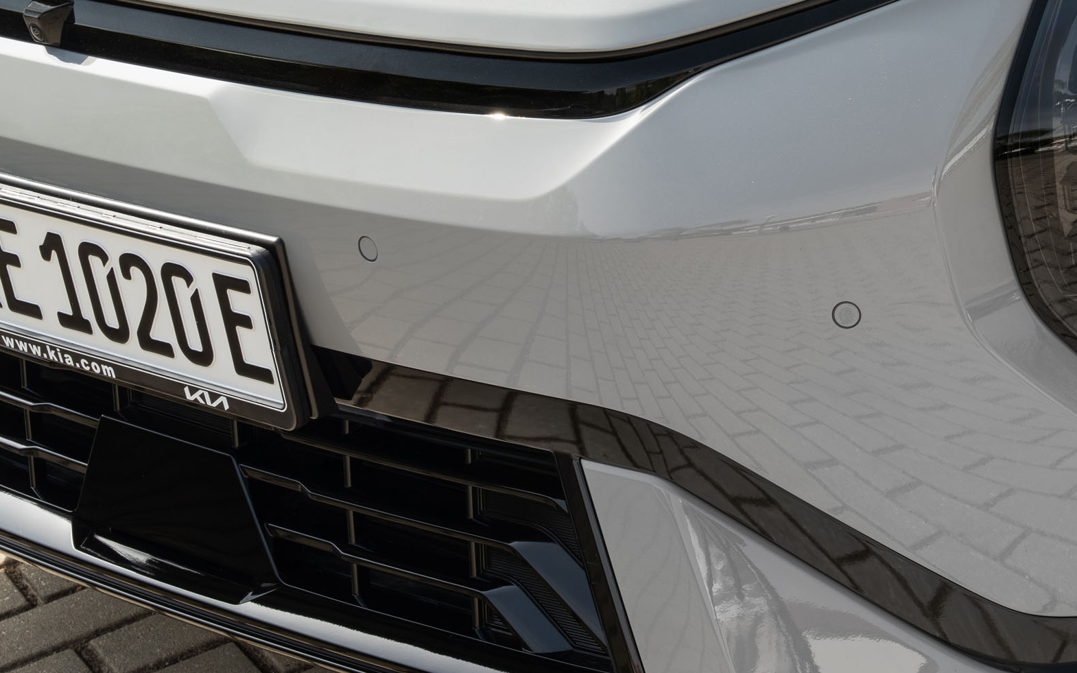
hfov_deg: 17.5
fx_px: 3405
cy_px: 165
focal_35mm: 116
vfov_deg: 11.3
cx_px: 1139
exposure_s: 1/15
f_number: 13
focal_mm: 51
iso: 100
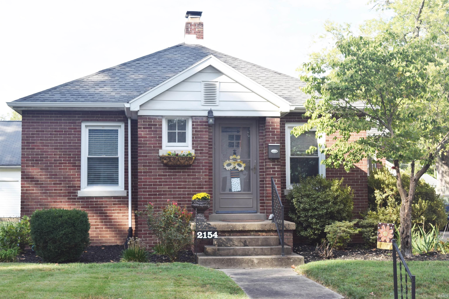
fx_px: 636
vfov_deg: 26.5
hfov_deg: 38.9
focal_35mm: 51
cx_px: 224
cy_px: 150
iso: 100
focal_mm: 34
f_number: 6.3
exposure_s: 1/160
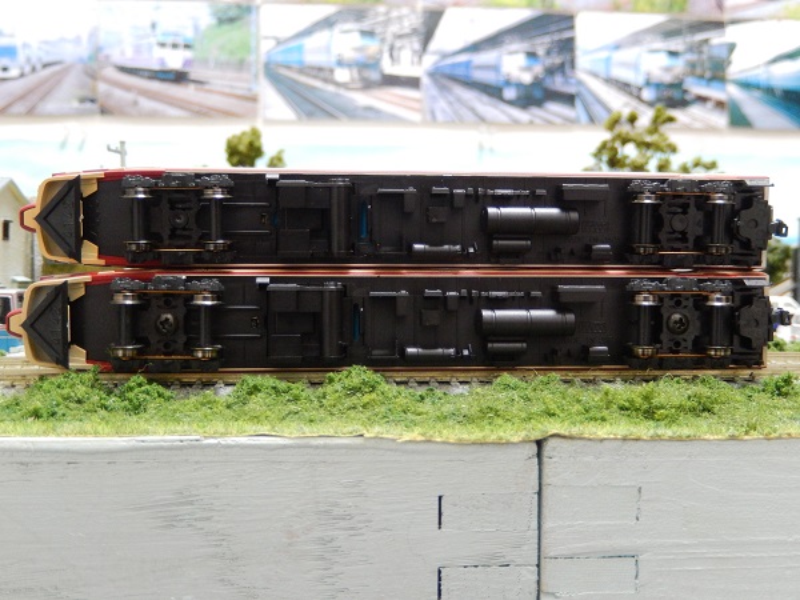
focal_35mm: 41
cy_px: 300
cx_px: 400
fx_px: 948
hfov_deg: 45.8
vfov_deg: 35.1
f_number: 4.2
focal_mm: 7.3
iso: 200
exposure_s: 1/2
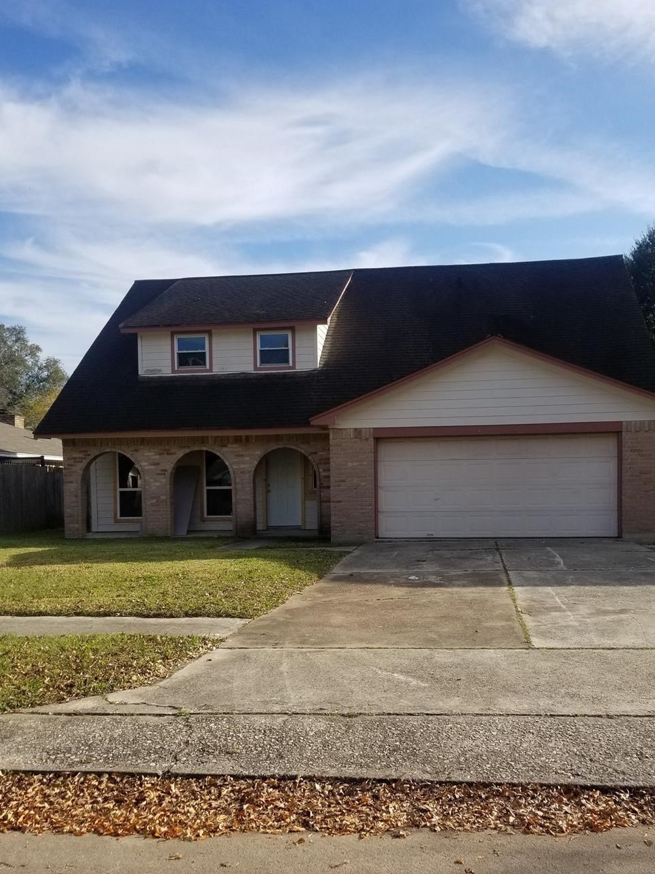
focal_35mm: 31
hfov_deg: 45.3
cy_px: 505
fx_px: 782
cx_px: 380
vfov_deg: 58.1
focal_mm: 4.3
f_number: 1.7
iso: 50
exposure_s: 1/2036
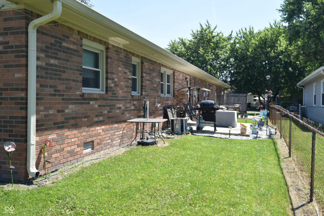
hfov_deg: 61.9
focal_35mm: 30
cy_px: 108
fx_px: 270
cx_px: 162
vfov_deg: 43.6
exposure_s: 1/250
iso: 200
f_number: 8
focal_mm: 20
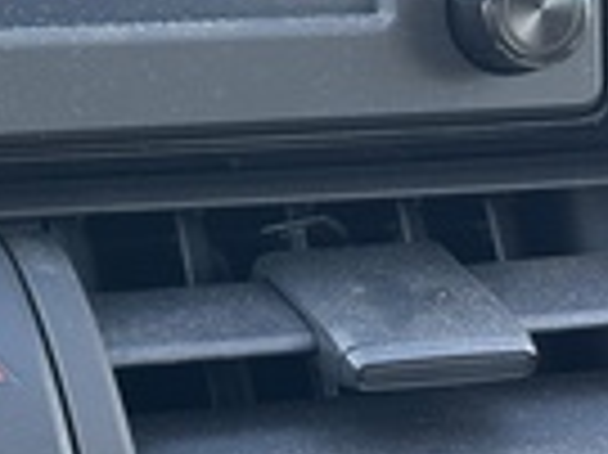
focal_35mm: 162
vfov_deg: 9.0
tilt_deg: -9.8
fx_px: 2843
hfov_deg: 11.9
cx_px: -167
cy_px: -79
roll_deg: -2.3
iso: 50
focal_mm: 5.96
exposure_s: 1/65
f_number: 1.6
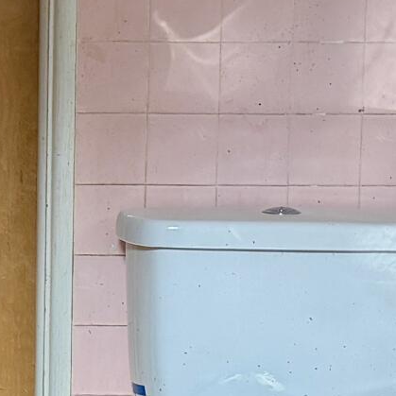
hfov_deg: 11.4
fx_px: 1967
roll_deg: -0.4
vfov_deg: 11.5
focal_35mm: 152
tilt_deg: -7.1
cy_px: 254
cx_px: -12
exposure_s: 1/232
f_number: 1.78
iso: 200
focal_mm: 6.76
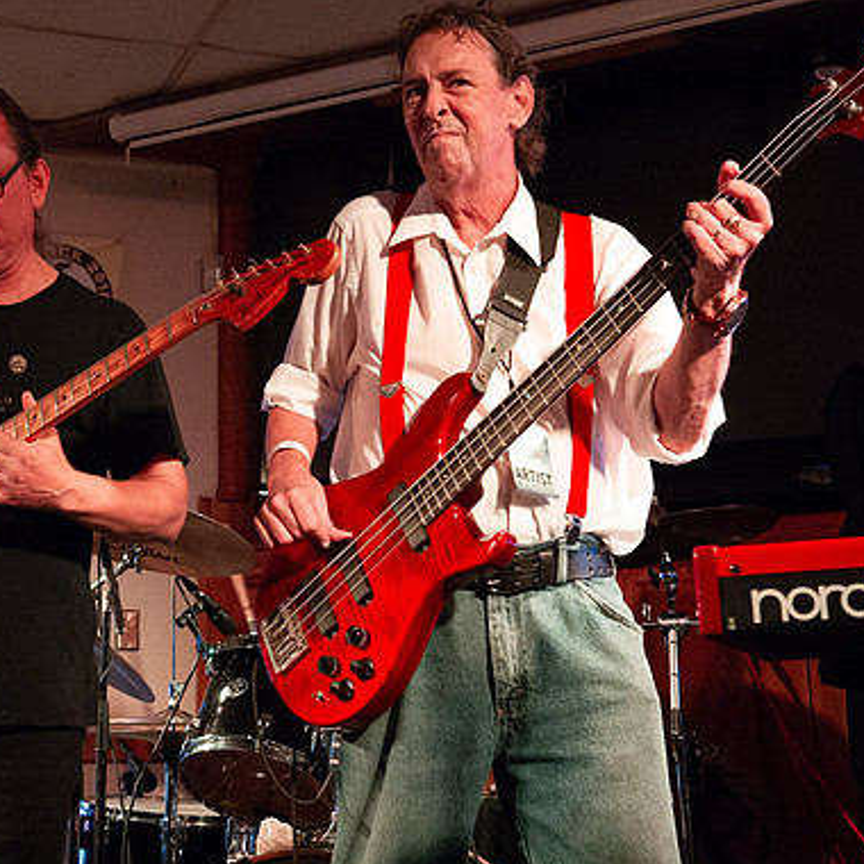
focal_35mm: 55
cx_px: 275
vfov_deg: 31.1
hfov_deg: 30.8
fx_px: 1553
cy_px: 385
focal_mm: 38
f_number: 6.3
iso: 6400
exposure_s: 1/80
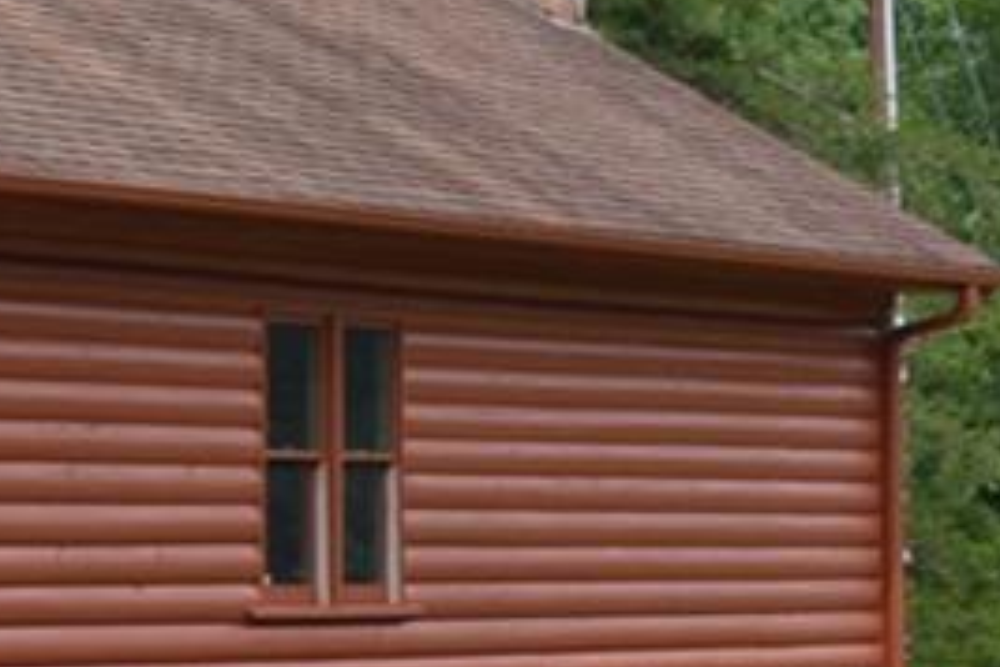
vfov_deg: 7.4
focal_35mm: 184
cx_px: -479
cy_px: 19
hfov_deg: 10.8
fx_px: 5111
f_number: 6.3
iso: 100
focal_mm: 32
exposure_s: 1/160
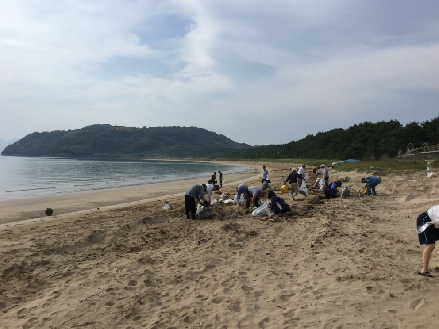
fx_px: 406
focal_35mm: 32
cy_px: 164
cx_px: 218
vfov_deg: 44.2
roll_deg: -1.7
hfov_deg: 56.8
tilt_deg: -1.8
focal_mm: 3.3
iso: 25
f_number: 2.4
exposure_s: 1/2262
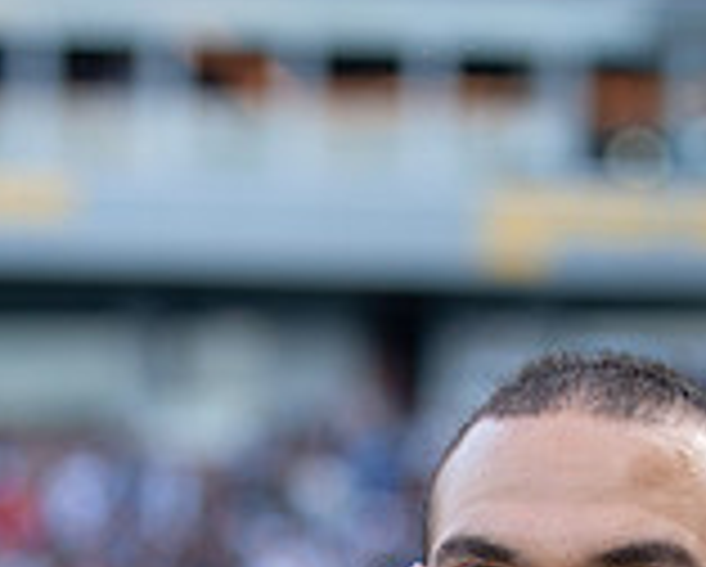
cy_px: 842
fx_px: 5795
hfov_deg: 7.0
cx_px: 324
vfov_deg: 5.5
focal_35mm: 277
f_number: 2.8
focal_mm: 80
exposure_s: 1/320
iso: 250
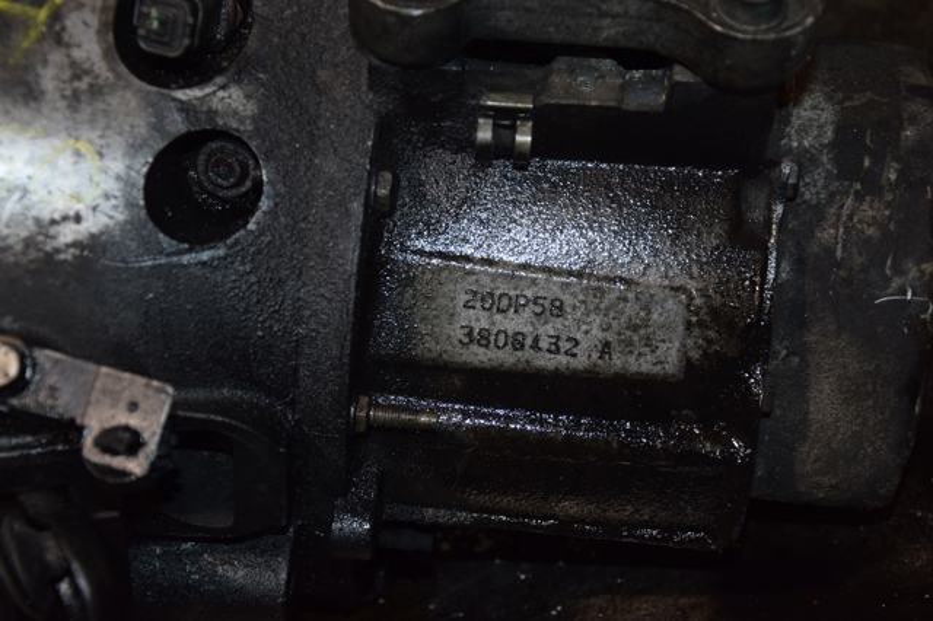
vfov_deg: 18.9
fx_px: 1865
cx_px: 466
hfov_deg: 28.1
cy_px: 310
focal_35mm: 72
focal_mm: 48
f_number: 4.8
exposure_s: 1/60
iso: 800
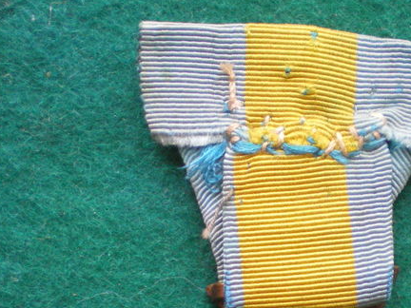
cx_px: 249
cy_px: 315
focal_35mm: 88
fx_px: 1045
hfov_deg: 22.2
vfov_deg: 16.4
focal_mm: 6.3
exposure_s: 1/50
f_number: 3.1
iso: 400
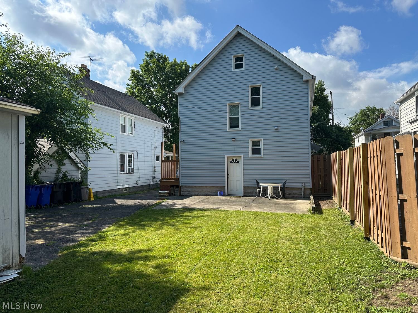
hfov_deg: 71.6
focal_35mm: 24
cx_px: 209
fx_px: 290
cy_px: 156
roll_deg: +0.8
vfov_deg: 56.8
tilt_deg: +1.7
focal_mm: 6.86
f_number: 1.78
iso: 80
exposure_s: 1/2660
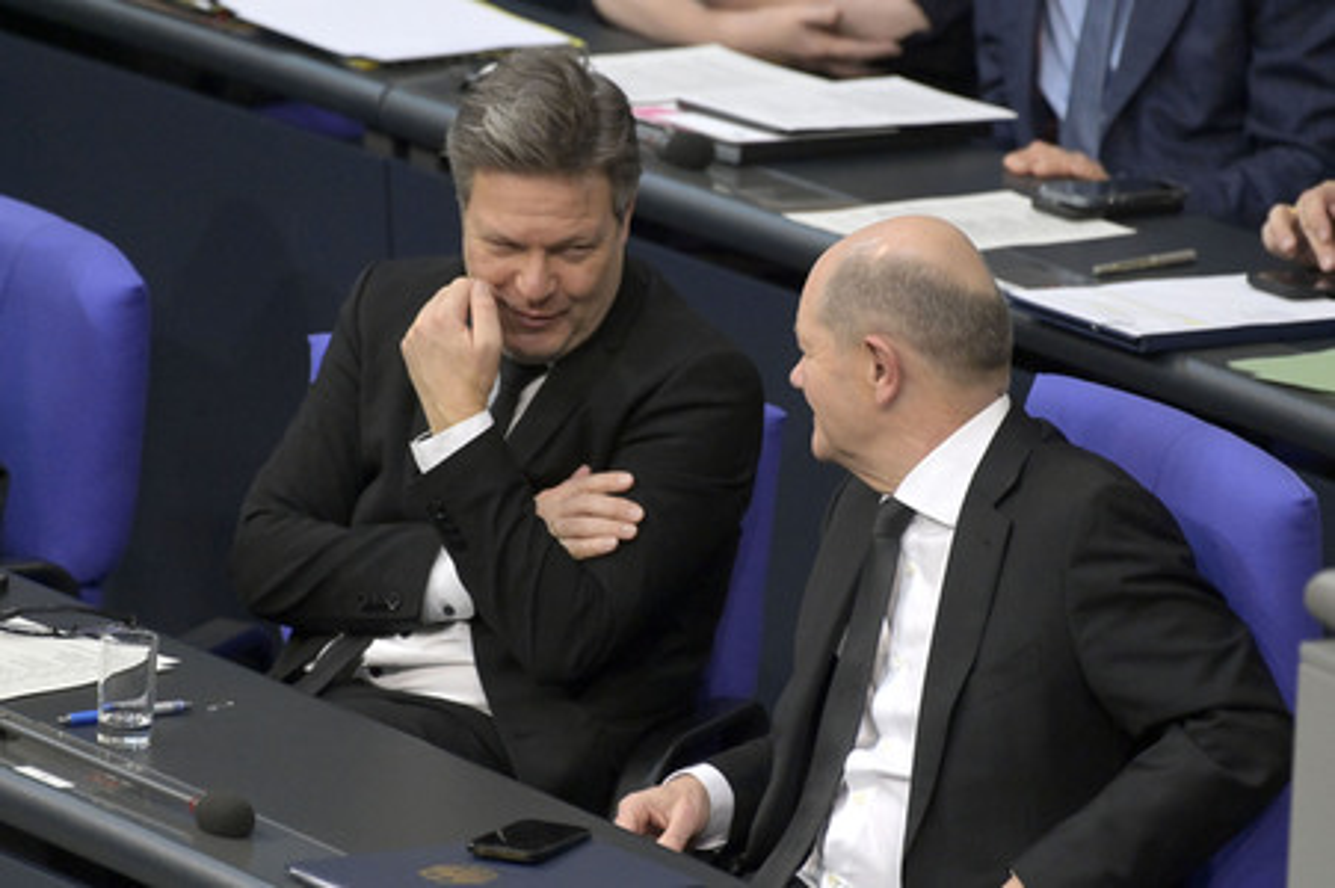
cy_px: 444
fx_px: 18528
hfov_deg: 4.1
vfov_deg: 2.7
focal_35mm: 500
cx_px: 668
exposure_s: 1/320
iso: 10000
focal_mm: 500
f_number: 5.6
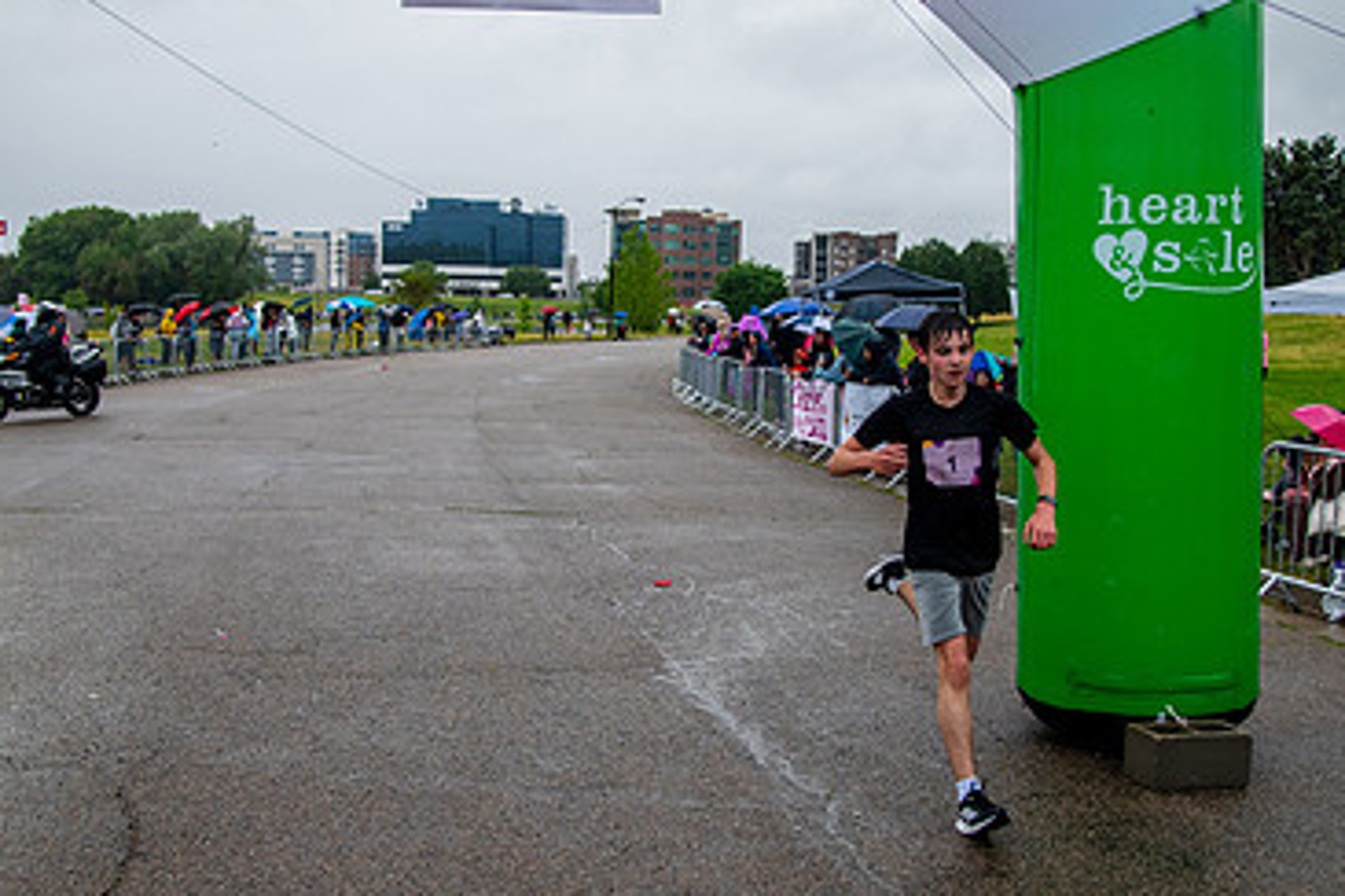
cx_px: 691
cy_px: 393
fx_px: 1420
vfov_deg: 35.0
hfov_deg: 50.7
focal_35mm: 38
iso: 1600
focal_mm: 24
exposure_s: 1/2500
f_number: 4
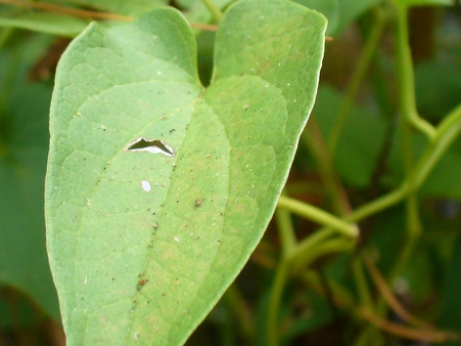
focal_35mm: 84
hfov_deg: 23.3
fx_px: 1118
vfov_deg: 17.6
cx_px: 274
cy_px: 163
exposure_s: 1/40
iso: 100
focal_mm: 6.1
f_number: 2.8
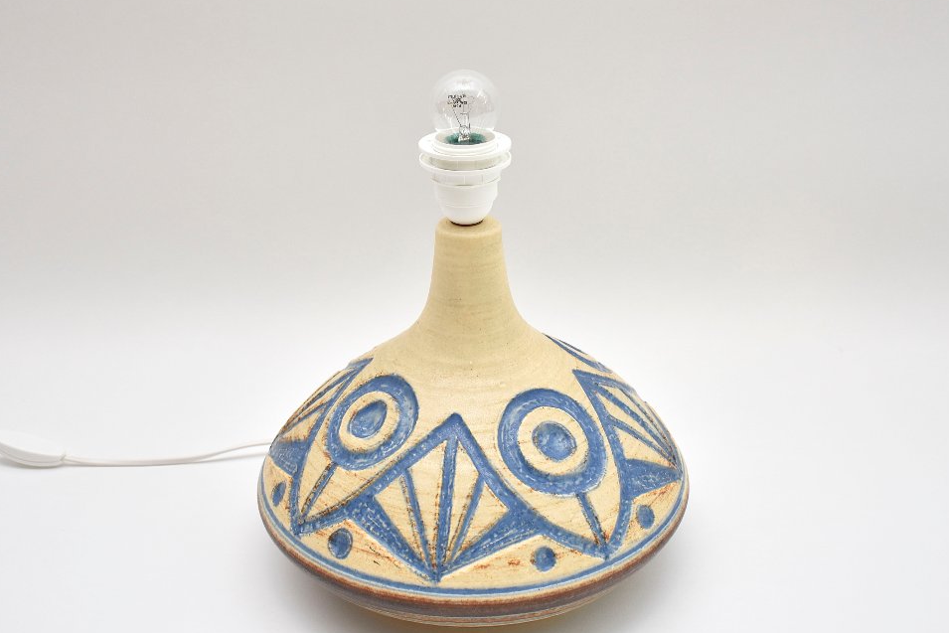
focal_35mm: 49
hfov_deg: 40.3
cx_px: 462
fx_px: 1292
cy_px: 303
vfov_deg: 27.5
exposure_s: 1/160
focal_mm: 26
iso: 400
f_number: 3.8
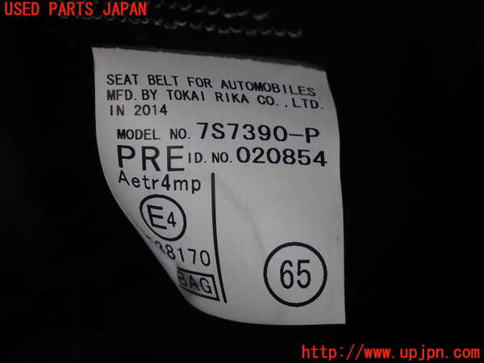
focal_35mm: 54
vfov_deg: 27.0
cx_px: 242
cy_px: 182
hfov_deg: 35.5
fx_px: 755
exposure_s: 1/50
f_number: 10
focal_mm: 9.65
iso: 200
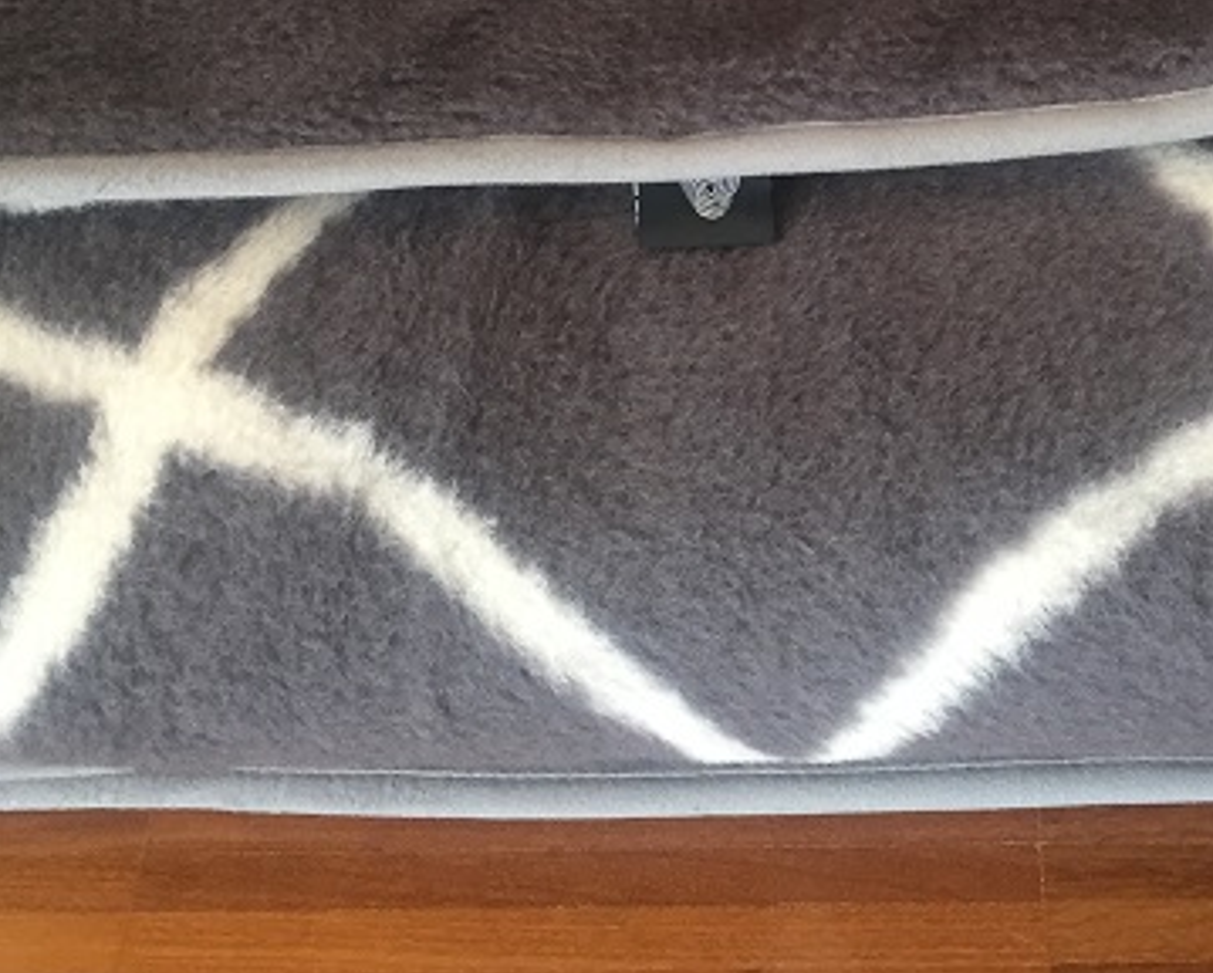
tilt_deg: -45.8
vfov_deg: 23.3
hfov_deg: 29.7
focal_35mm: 63
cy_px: 17
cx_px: 862
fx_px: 2264
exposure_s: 1/33
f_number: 2.2
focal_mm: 4.15
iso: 125
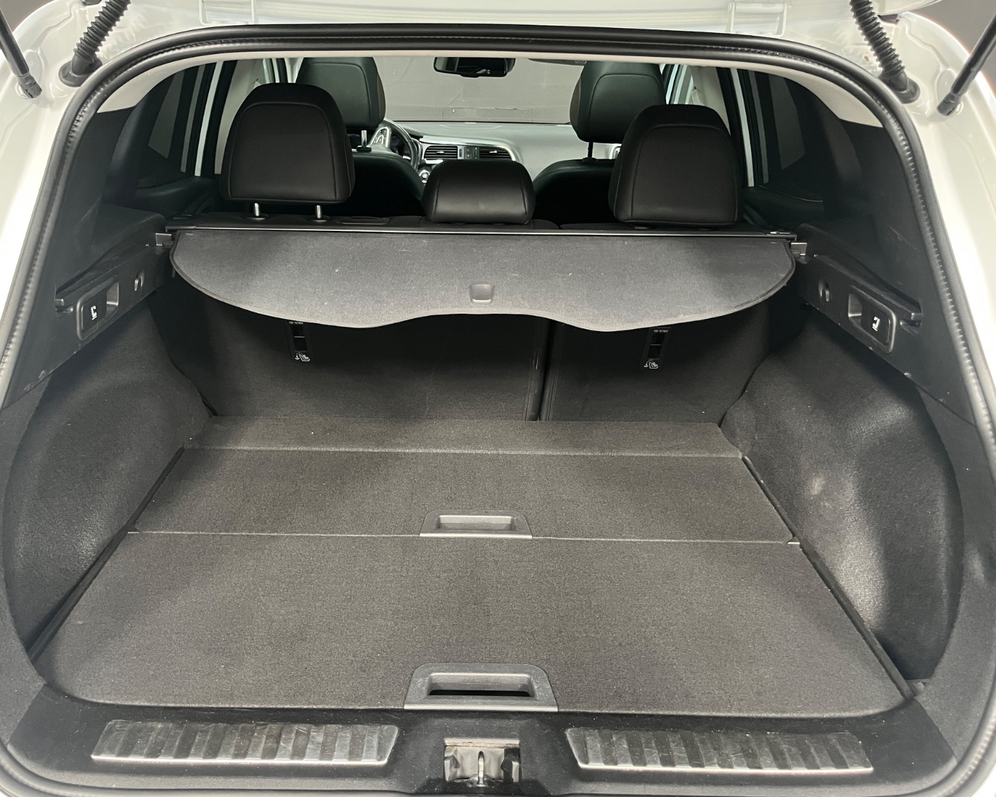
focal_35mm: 28
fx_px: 825
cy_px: 411
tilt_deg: -24.6
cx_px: 460
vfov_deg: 51.5
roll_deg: -0.1
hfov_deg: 62.1
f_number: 1.6
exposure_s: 1/33
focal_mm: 5.1
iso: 500
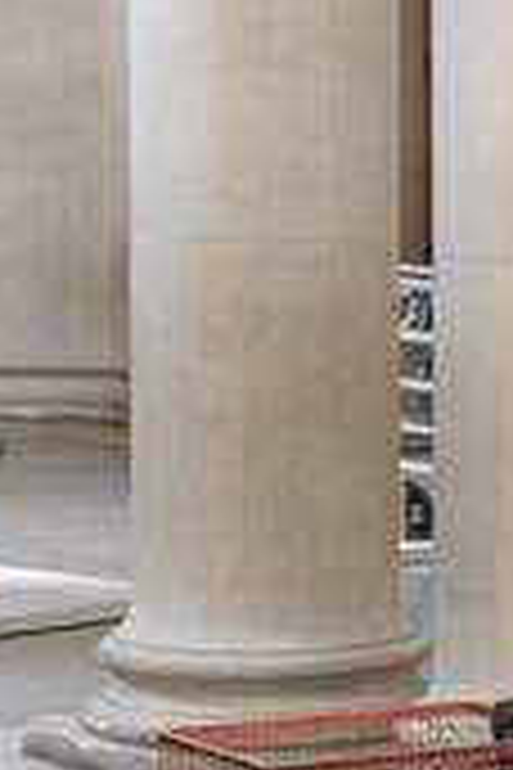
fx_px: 3548
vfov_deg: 12.4
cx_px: 828
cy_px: 401
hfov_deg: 8.1
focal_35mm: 166
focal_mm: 45
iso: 100
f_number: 22
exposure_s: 6
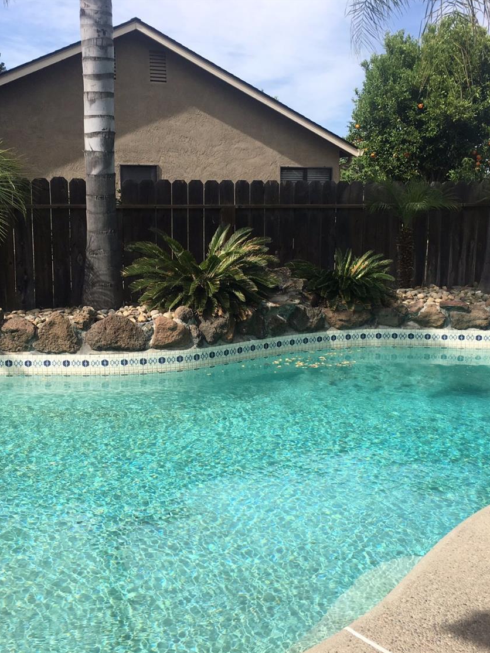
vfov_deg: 47.9
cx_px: 223
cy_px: 327
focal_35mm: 39
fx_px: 736
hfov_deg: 36.8
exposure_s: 1/1221
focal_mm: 4.15
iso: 25
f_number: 2.2
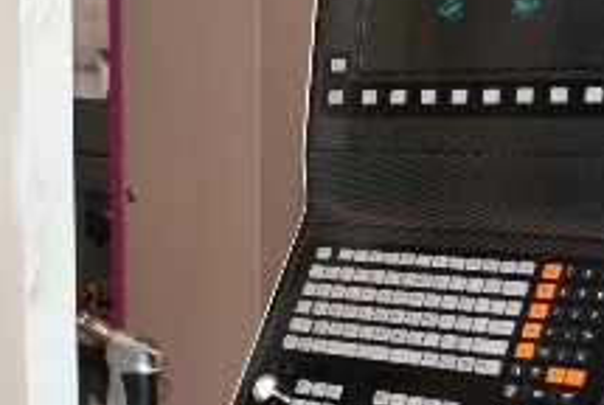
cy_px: 240
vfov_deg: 12.8
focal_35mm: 107
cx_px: 421
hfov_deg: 19.0
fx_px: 1798
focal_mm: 24
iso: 400
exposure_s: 1/60
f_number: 5.6
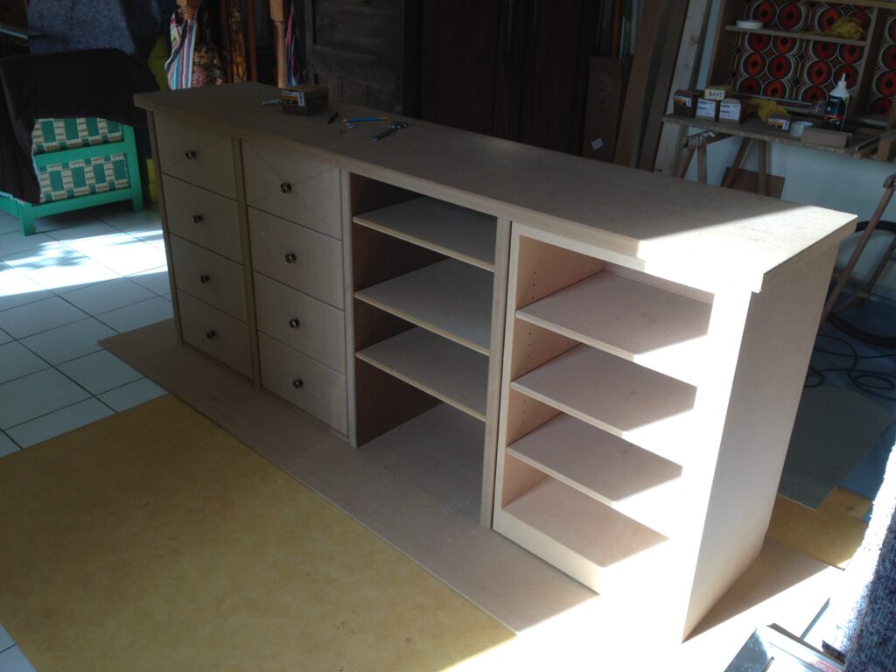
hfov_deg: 55.4
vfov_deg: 42.9
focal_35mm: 33
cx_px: 448
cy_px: 336
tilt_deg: -26.9
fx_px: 854
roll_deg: -0.7
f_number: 2.4
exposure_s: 1/120
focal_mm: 4.12
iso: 50
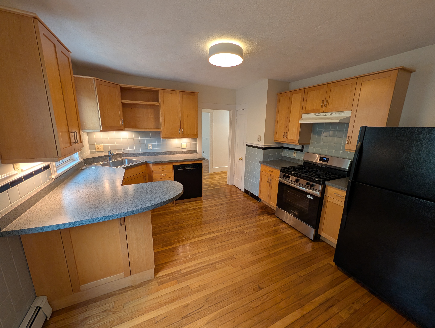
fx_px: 151
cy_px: 164
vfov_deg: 94.6
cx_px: 218
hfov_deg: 110.5
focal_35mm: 12
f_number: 1.7
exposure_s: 1/30
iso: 73
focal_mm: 2.02
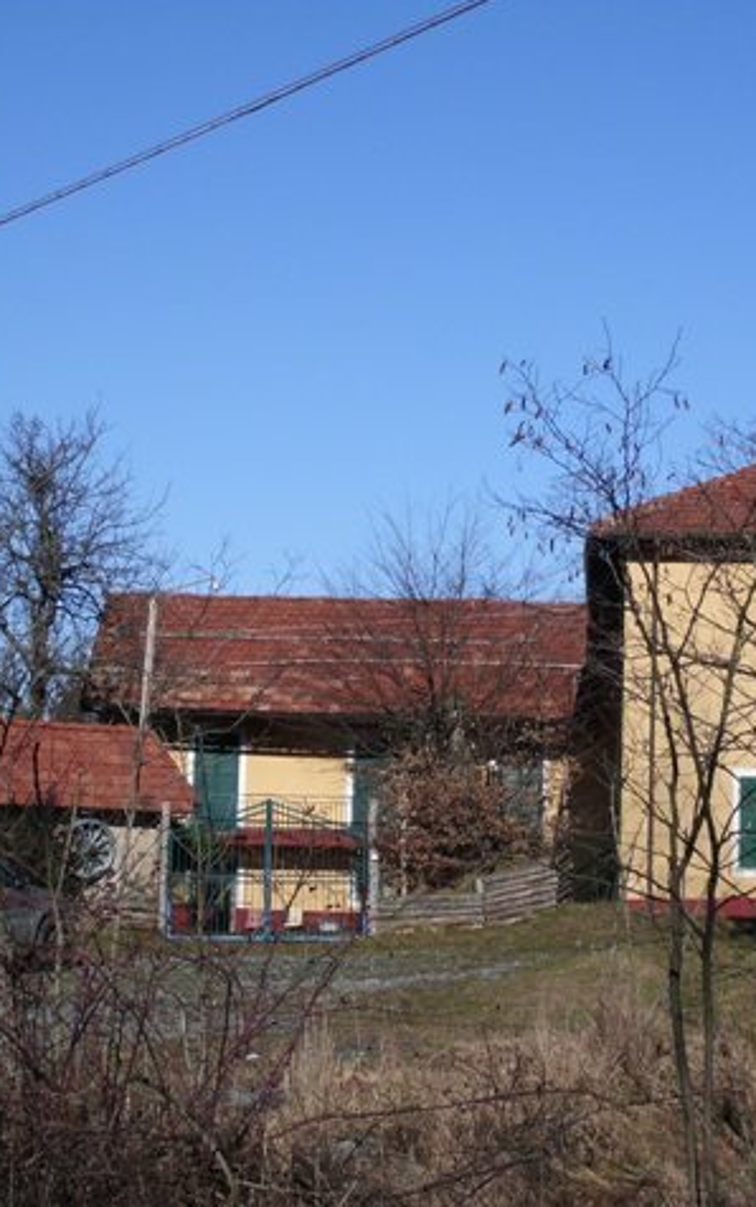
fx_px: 2766
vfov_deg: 24.6
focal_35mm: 84
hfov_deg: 15.5
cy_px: 604
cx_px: 535
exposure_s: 1/250
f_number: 9.4
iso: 64
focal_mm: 10.5
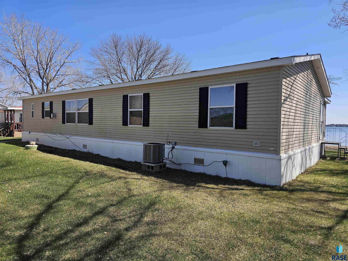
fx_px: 231
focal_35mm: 23
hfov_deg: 73.9
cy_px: 130
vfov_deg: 58.9
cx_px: 174
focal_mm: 6.3
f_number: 1.7
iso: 10
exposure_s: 1/645
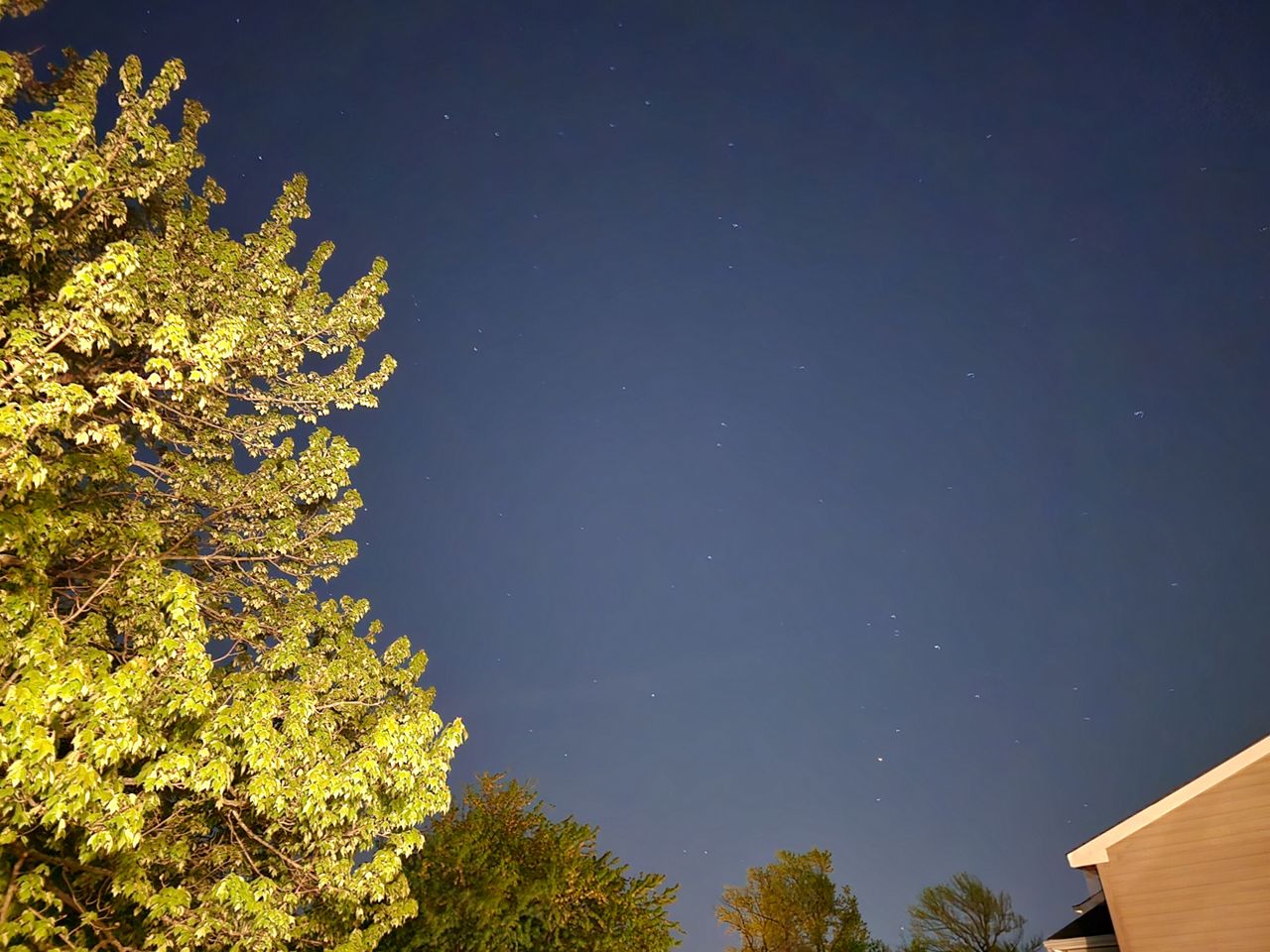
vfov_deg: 58.9
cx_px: 635
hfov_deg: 73.9
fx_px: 844
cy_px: 476
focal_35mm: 23
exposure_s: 1/2
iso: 3200
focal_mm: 6.3
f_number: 1.7
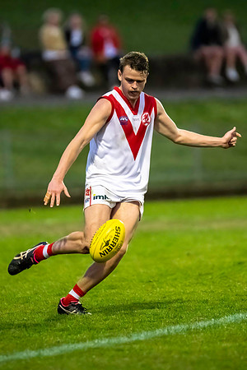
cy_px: 151
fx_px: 5513
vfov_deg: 3.8
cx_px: 117
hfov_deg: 2.6
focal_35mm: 536
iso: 10000
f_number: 2.8
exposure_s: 1/1600
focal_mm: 300
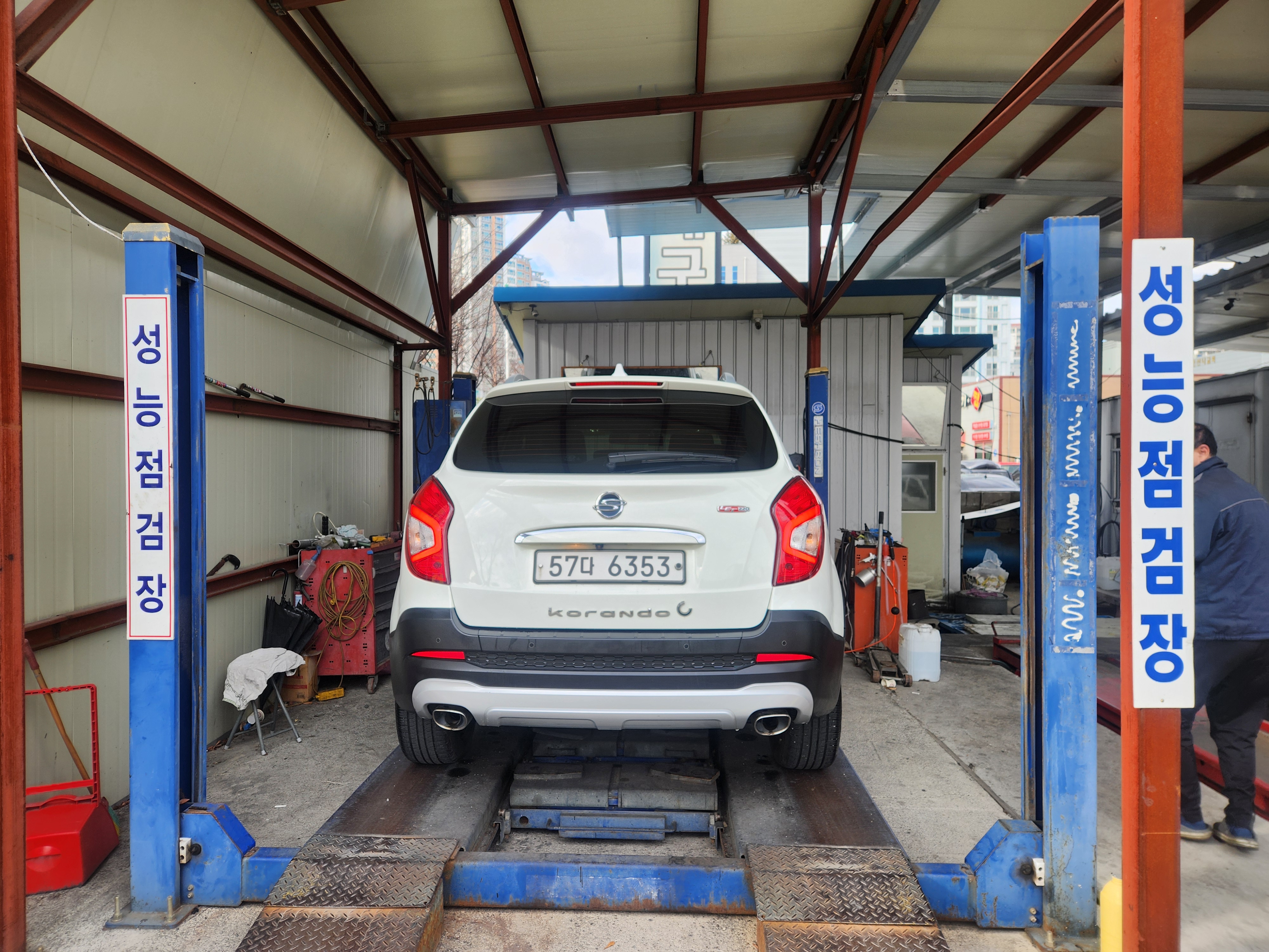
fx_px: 843
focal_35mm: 23
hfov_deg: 73.9
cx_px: 634
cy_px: 476
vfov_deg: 58.9
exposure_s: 1/236
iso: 20
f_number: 1.8
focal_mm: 5.4
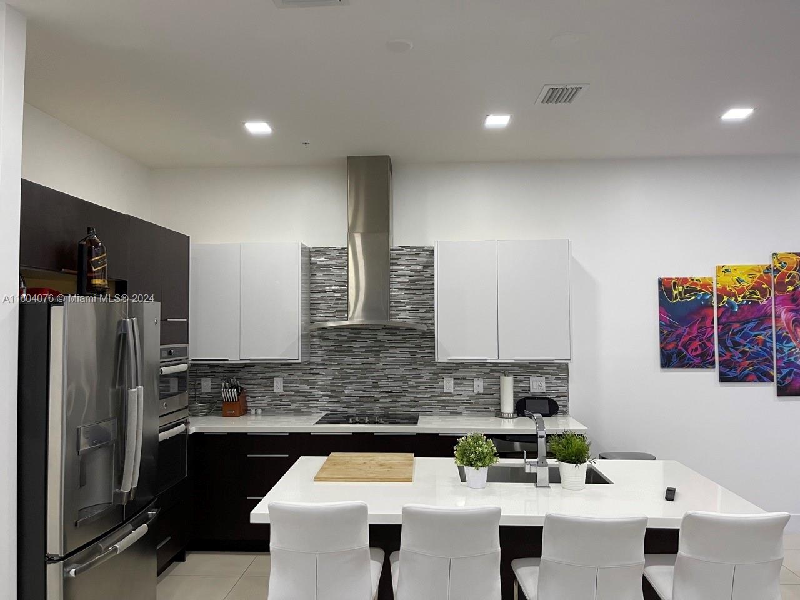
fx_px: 601
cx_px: 400
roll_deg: +0.1
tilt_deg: +1.5
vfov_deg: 53.1
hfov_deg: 67.3
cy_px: 300
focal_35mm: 26
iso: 160
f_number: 1.6
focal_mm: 5.1
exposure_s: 1/60
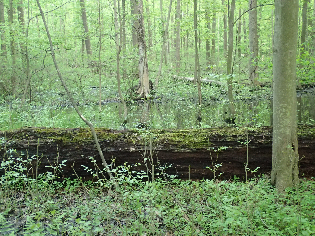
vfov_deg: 37.7
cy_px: 118
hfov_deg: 49.0
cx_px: 158
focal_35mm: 38
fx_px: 346
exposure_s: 1/40
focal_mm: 6.86
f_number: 2.7
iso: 800
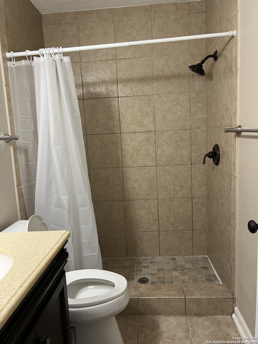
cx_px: 129
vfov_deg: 67.3
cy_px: 172
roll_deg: +3.1
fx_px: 258
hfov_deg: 53.1
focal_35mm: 26
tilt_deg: -8.1
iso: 125
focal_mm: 5.7
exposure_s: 1/60
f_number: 1.5
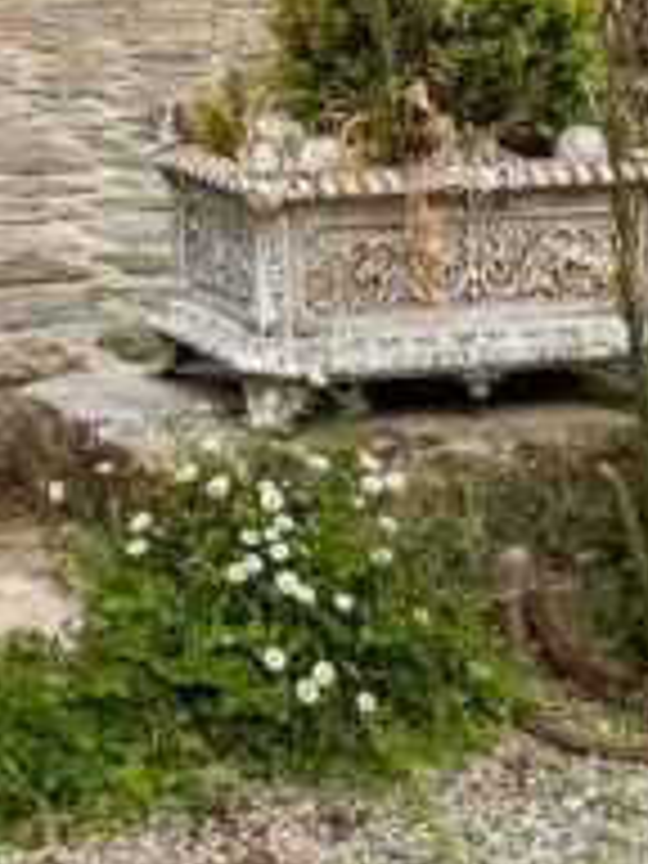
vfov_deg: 14.5
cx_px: -472
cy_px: -382
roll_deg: +0.9
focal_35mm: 128
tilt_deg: +1.2
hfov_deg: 10.9
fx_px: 3195
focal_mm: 6.76
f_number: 1.78
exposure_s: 1/2907
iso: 80
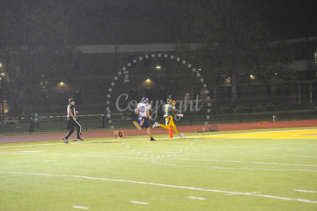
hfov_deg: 13.3
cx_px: 158
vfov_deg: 8.8
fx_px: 1364
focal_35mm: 155
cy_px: 106
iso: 4000
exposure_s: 1/160
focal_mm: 155
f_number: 4
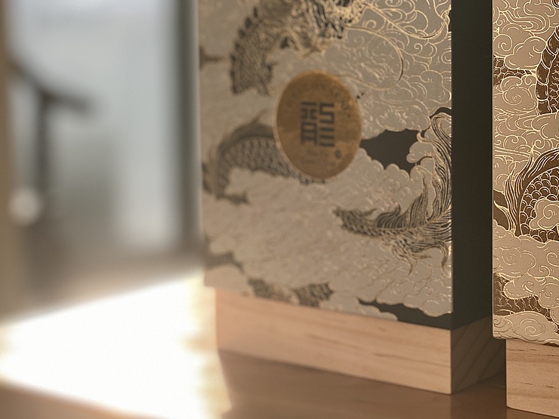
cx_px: 399
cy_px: 103
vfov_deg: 16.3
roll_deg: +0.1
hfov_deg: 21.6
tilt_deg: -6.3
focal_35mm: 90
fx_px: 1453
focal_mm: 6
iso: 25
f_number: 2
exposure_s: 1/122
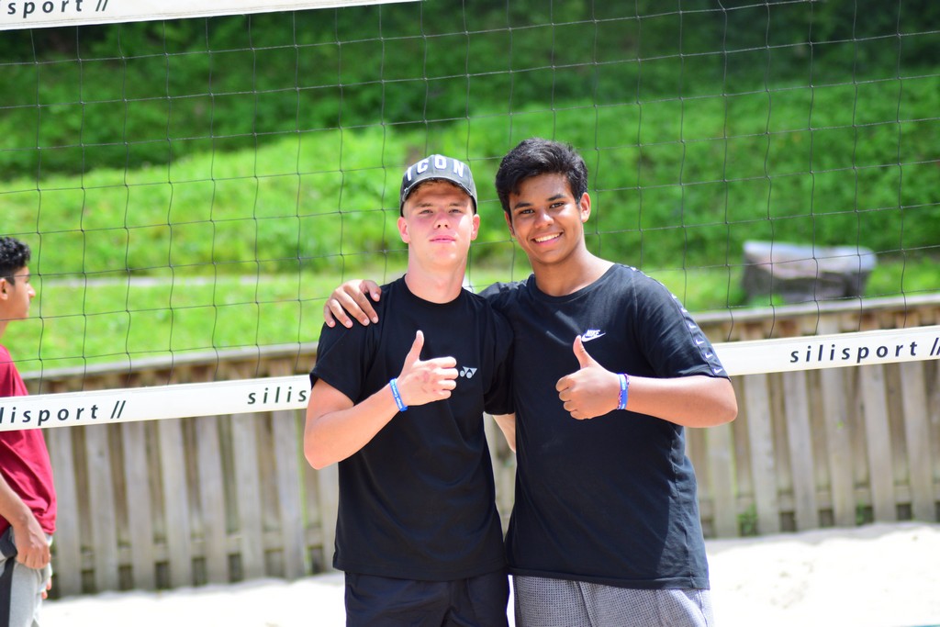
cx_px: 470
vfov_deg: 6.1
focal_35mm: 225
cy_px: 314
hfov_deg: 9.1
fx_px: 5875
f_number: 4.2
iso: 560
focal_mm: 150
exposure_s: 1/1250
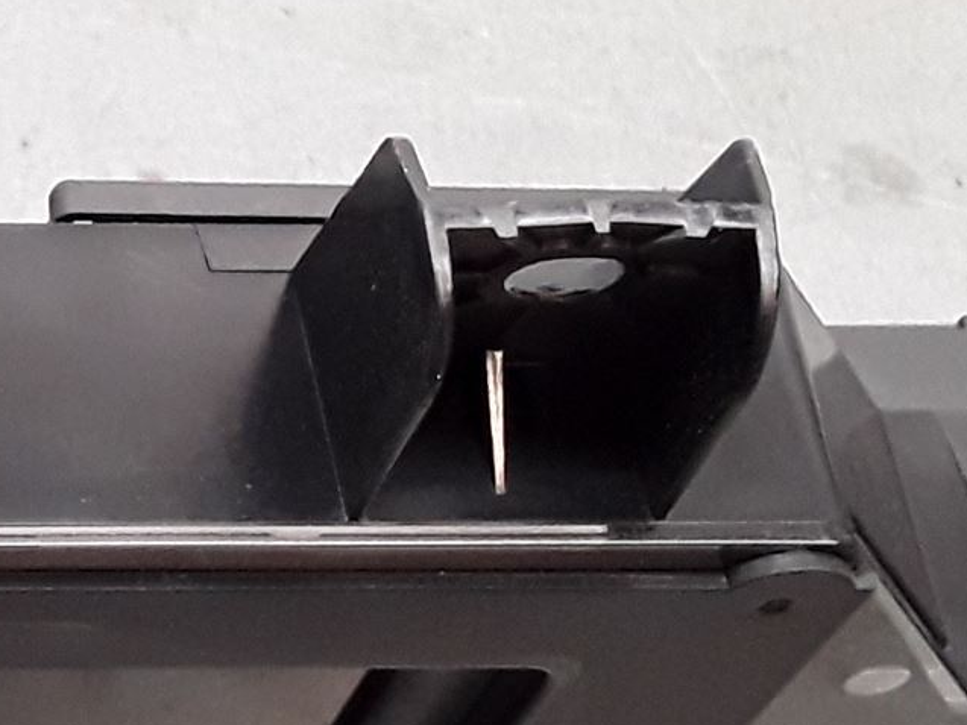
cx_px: -455
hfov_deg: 19.2
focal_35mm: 90
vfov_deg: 16.2
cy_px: 637
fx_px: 2515
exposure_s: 1/100
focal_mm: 2.91
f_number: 1.9
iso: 100
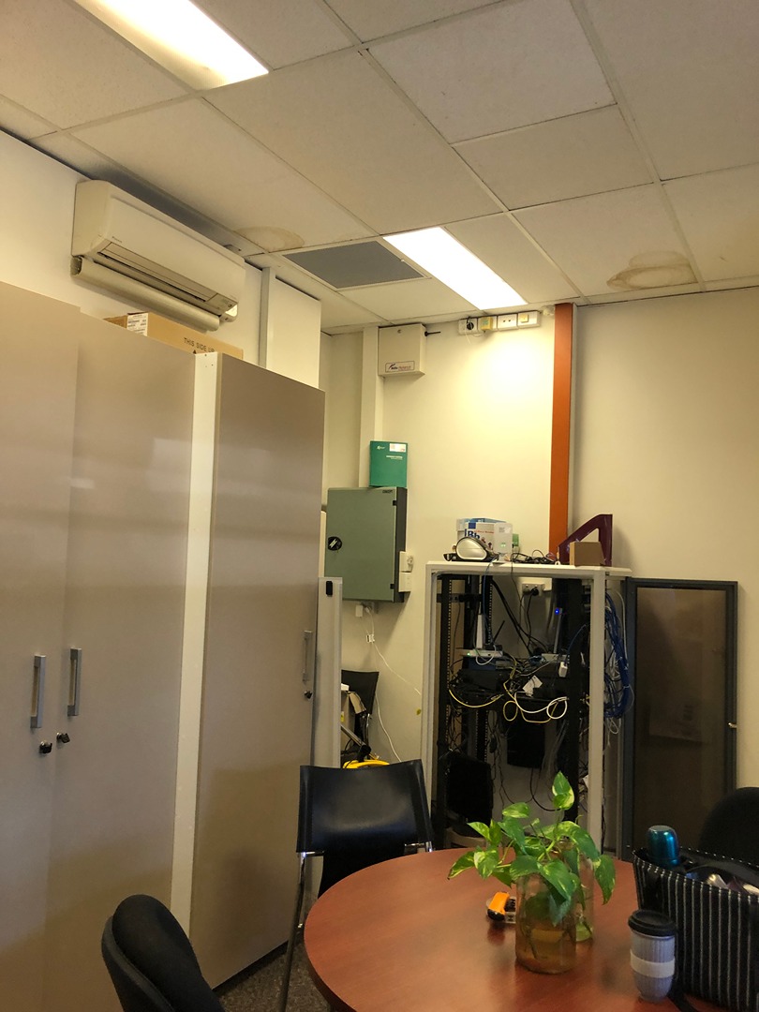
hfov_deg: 49.7
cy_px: 506
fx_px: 819
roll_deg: -1.8
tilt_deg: +6.3
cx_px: 380
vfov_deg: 63.4
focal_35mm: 28
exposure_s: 1/25
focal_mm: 3.99
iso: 40
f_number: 1.8
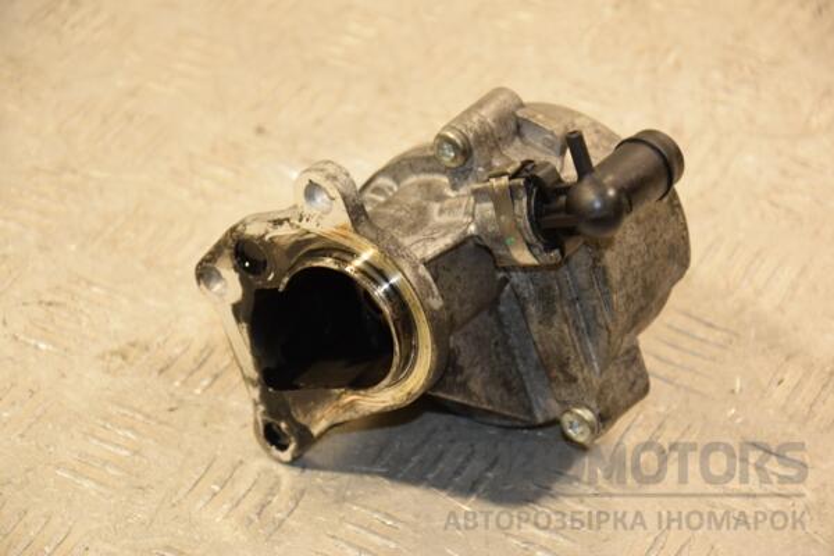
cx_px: 417
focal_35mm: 135
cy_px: 278
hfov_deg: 15.2
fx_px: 3127
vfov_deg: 10.2
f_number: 5.6
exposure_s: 1/80
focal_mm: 90
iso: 800
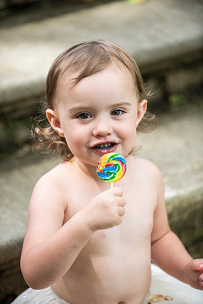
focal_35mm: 160
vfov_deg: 12.8
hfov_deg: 8.6
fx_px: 1353
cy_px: 152
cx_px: 102
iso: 640
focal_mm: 160
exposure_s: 1/1000
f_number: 3.5
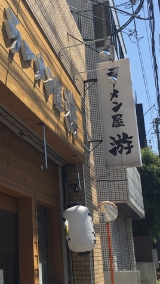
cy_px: 133
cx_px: 16
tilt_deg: +18.0
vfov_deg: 39.2
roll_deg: -0.6
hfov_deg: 22.1
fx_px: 400
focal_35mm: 53
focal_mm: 4.15
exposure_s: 1/1883
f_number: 2.2
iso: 32
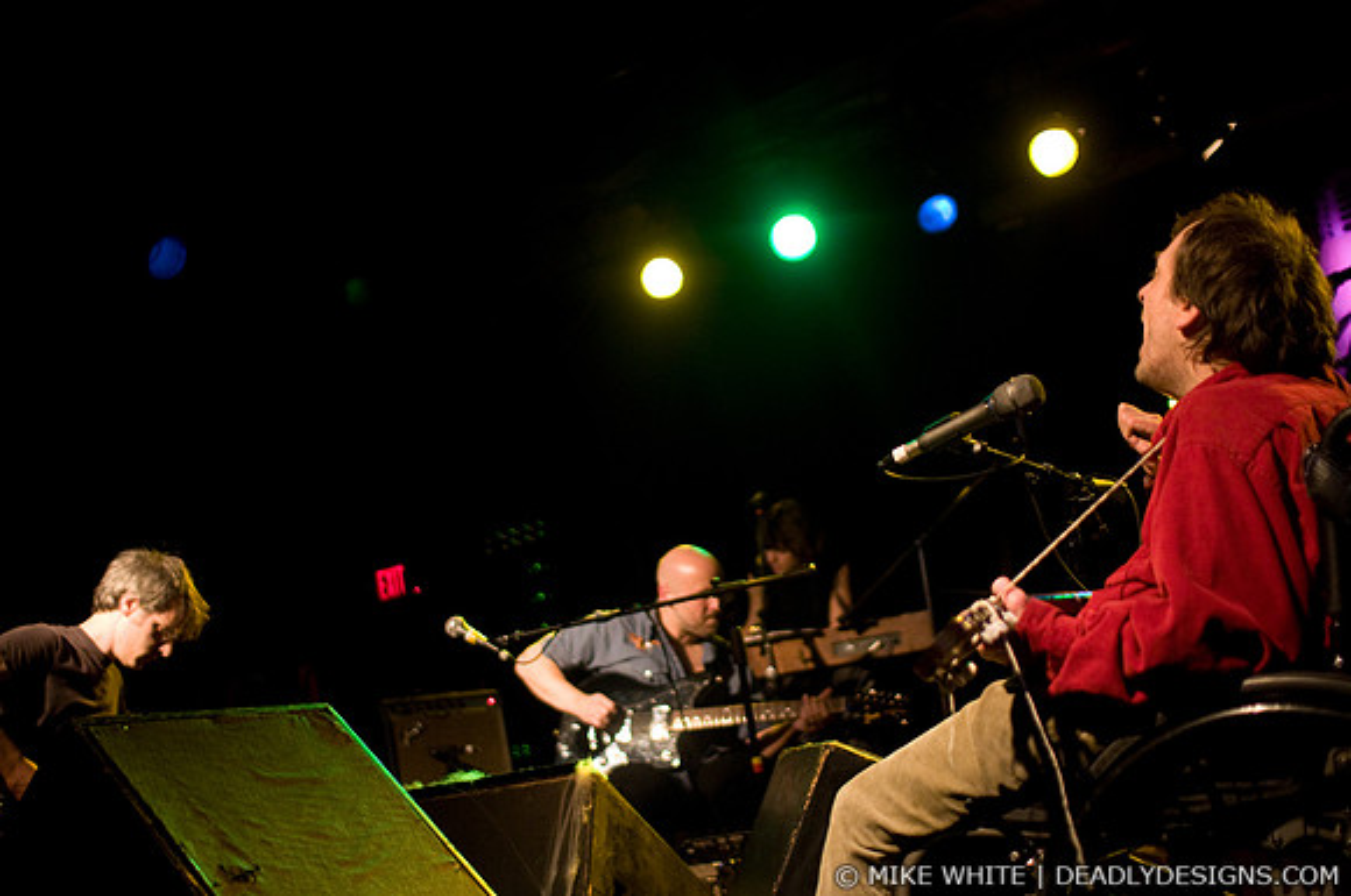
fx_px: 1686
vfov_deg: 29.8
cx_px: 676
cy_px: 448
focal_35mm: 45
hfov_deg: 43.7
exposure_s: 1/100
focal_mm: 30
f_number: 1.8
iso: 1000
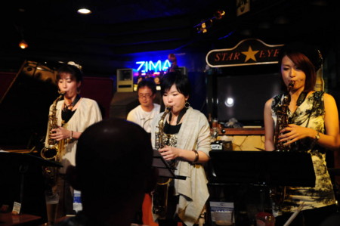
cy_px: 113
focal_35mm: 39
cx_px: 170
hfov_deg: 49.6
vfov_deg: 34.1
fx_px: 368
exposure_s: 1/125
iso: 2000
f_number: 2.8
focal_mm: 26
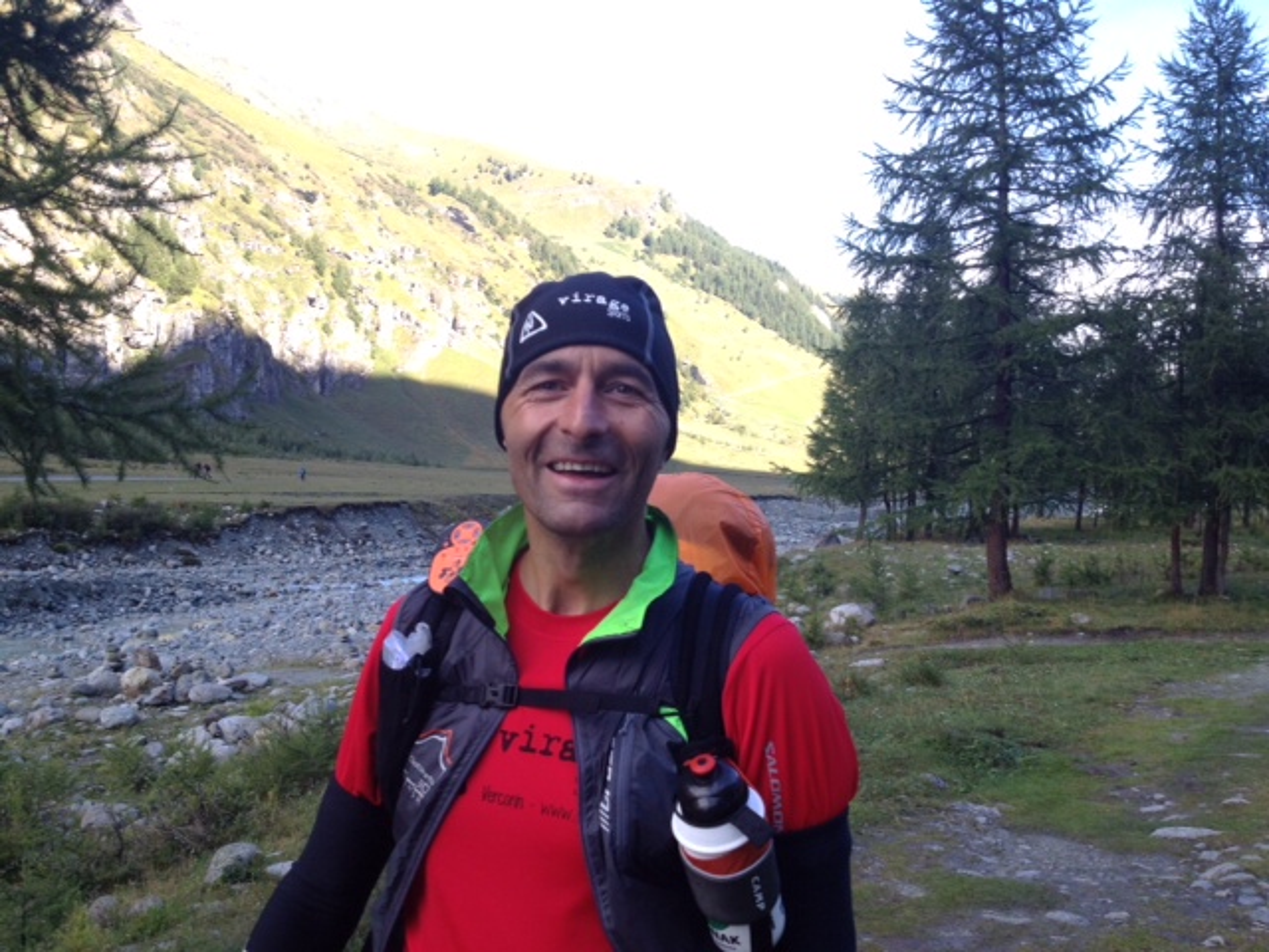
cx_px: 634
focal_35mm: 35
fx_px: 1283
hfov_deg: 52.6
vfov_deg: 40.7
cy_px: 476
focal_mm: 4.28
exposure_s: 1/284
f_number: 2.4
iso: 64
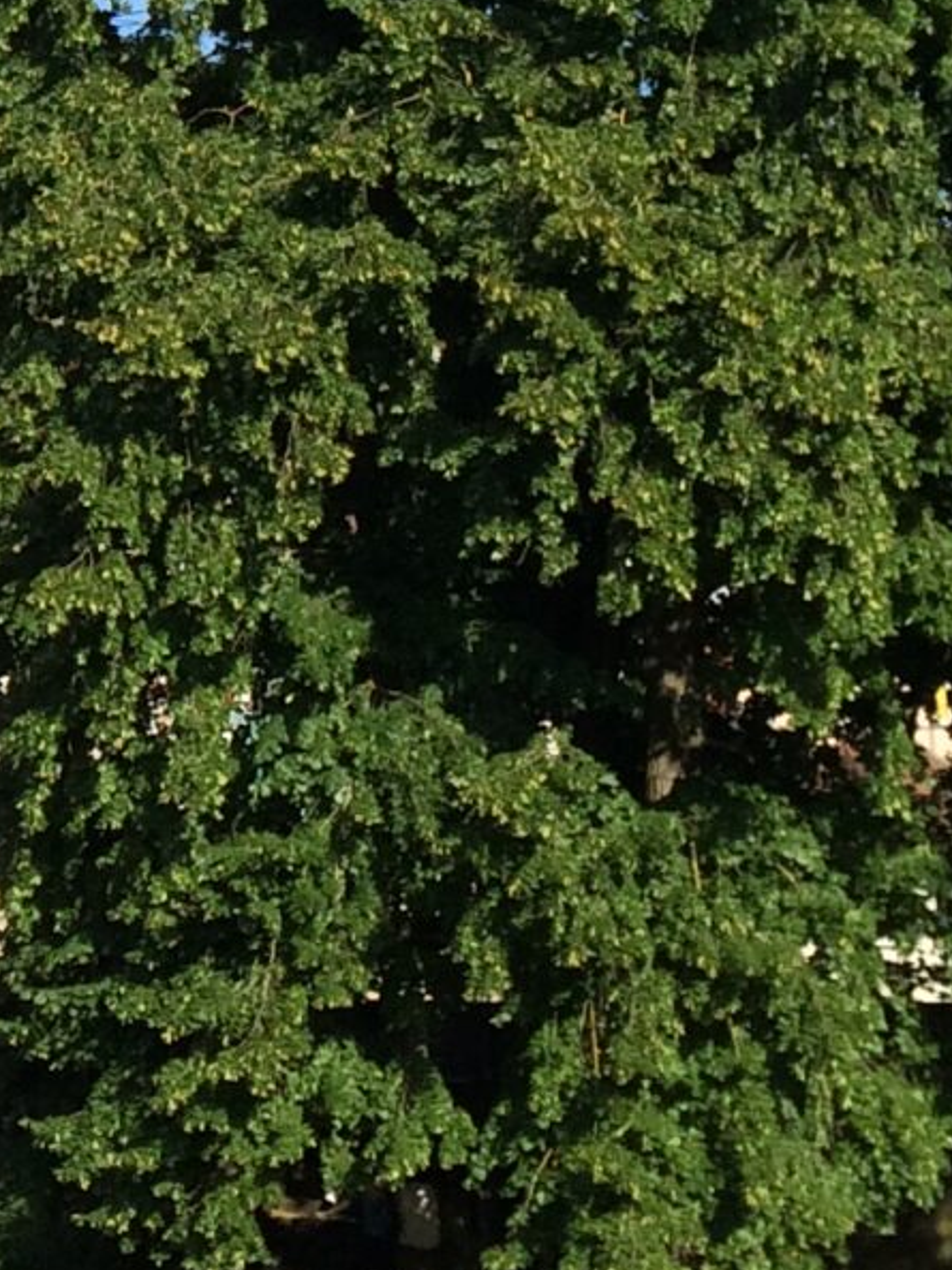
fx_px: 4587
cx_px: -672
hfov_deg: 11.2
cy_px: -186
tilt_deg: +11.2
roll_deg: +1.8
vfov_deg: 15.3
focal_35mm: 125
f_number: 2.2
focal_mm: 4.15
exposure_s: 1/1709
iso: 32
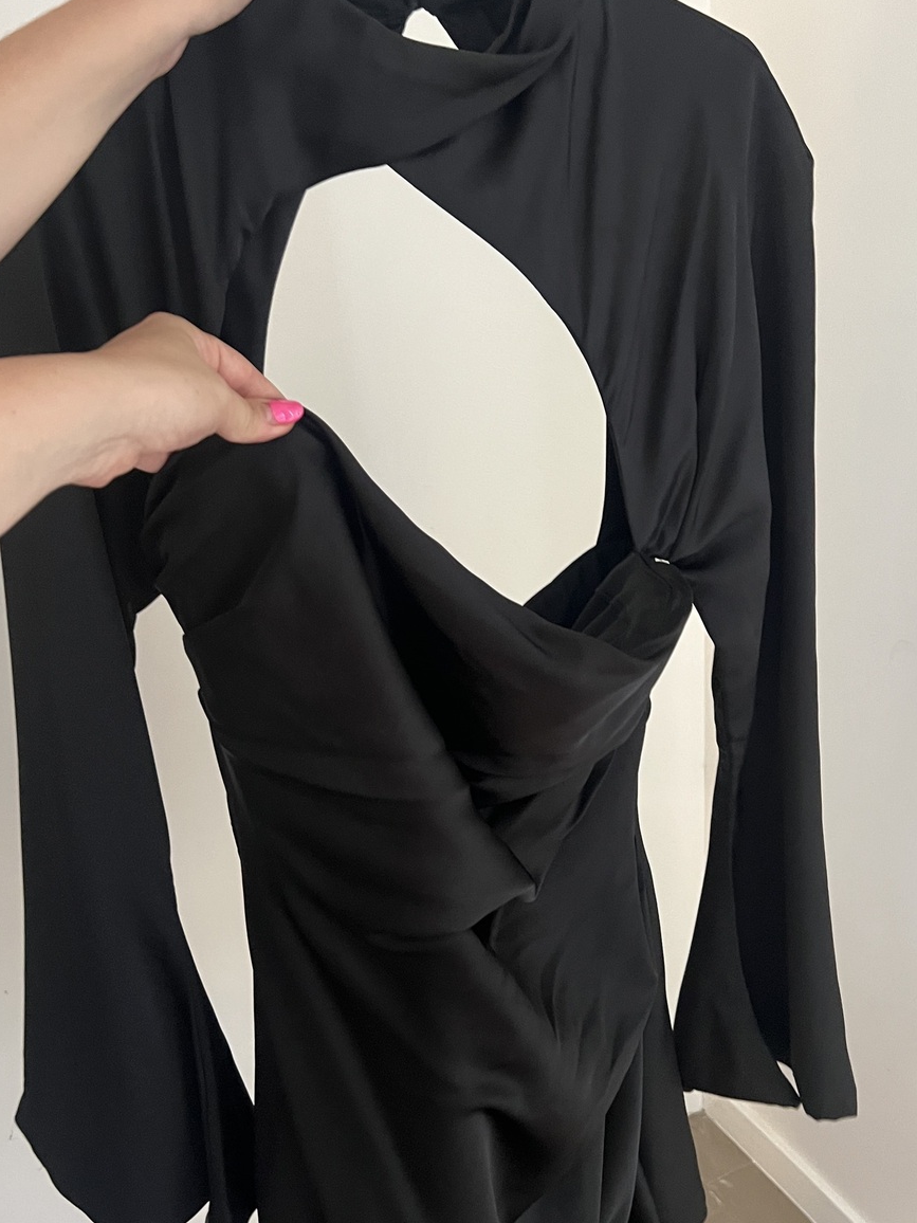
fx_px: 1272
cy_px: 664
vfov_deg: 51.3
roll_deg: +3.4
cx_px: 470
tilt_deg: -23.1
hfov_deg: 39.7
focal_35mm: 36
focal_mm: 5.7
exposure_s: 1/50
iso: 400
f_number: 1.5
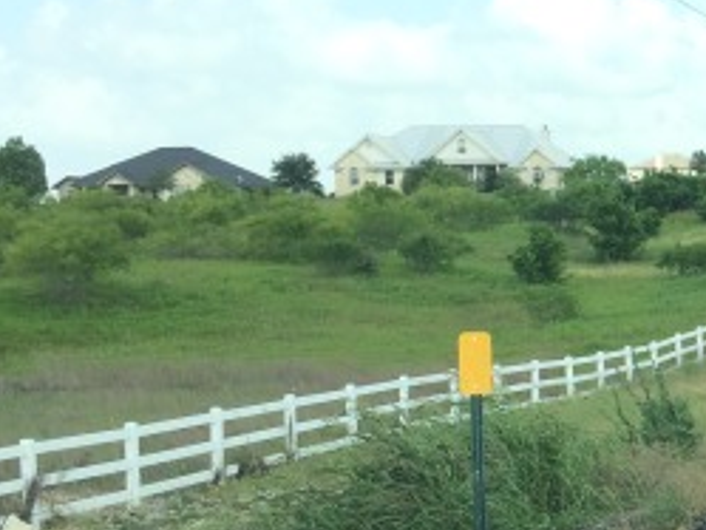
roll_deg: +0.5
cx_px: 992
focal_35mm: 93
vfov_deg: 15.9
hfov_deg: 19.0
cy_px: 357
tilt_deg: -4.3
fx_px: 1898
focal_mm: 4.15
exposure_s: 1/707
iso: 32
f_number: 2.2
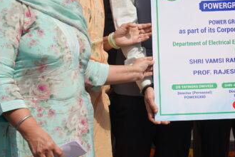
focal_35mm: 156
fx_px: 1018
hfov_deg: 12.9
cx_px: 264
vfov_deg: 8.8
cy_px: 19
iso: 100
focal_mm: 53.7
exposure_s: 1/1000
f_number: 4.5
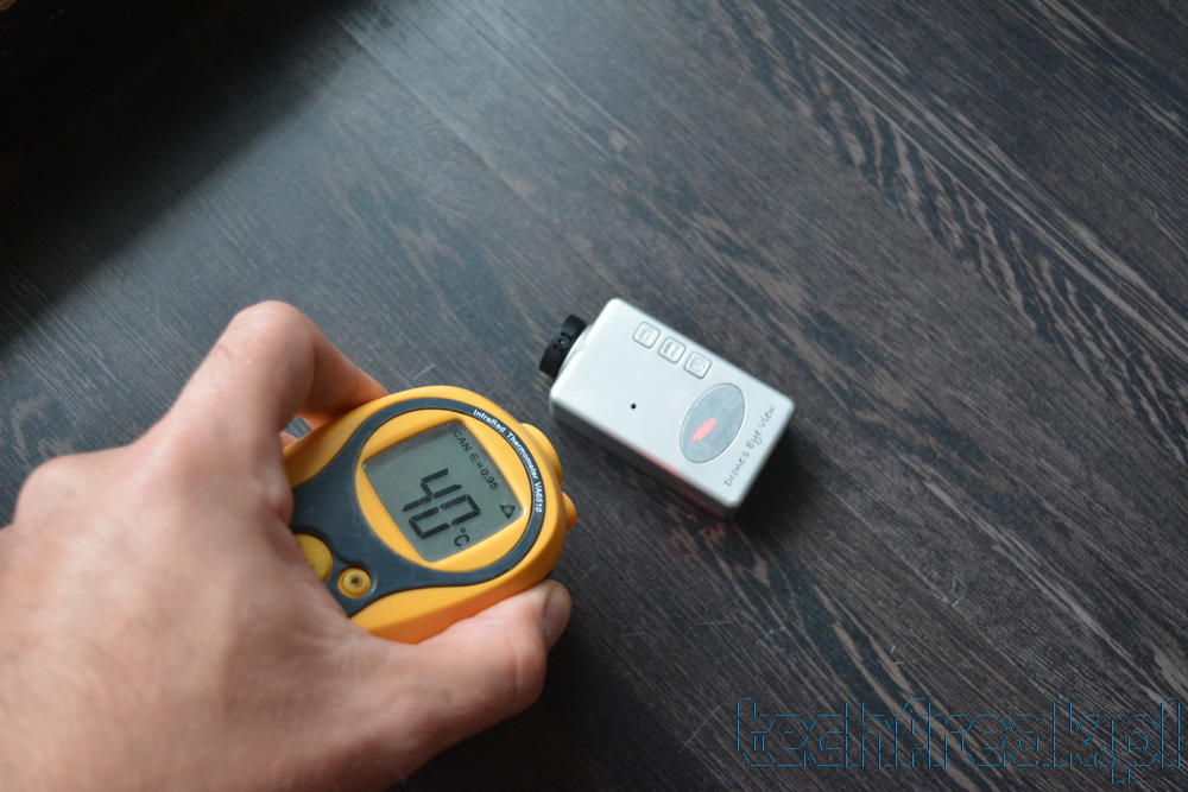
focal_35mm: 42
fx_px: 1386
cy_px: 396
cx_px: 594
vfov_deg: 31.9
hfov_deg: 46.4
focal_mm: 28
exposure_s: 1/40
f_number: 4.2
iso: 800
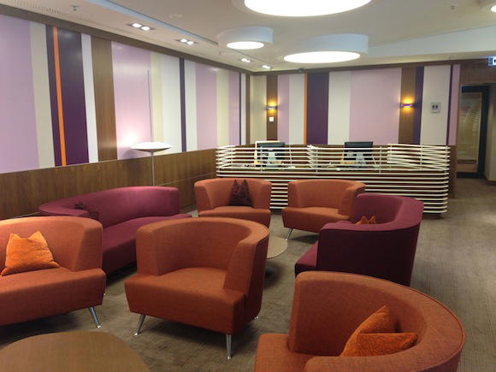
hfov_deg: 55.4
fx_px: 473
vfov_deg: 42.9
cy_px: 186
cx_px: 248
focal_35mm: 33
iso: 80
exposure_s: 1/20
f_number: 2.4
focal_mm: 4.13
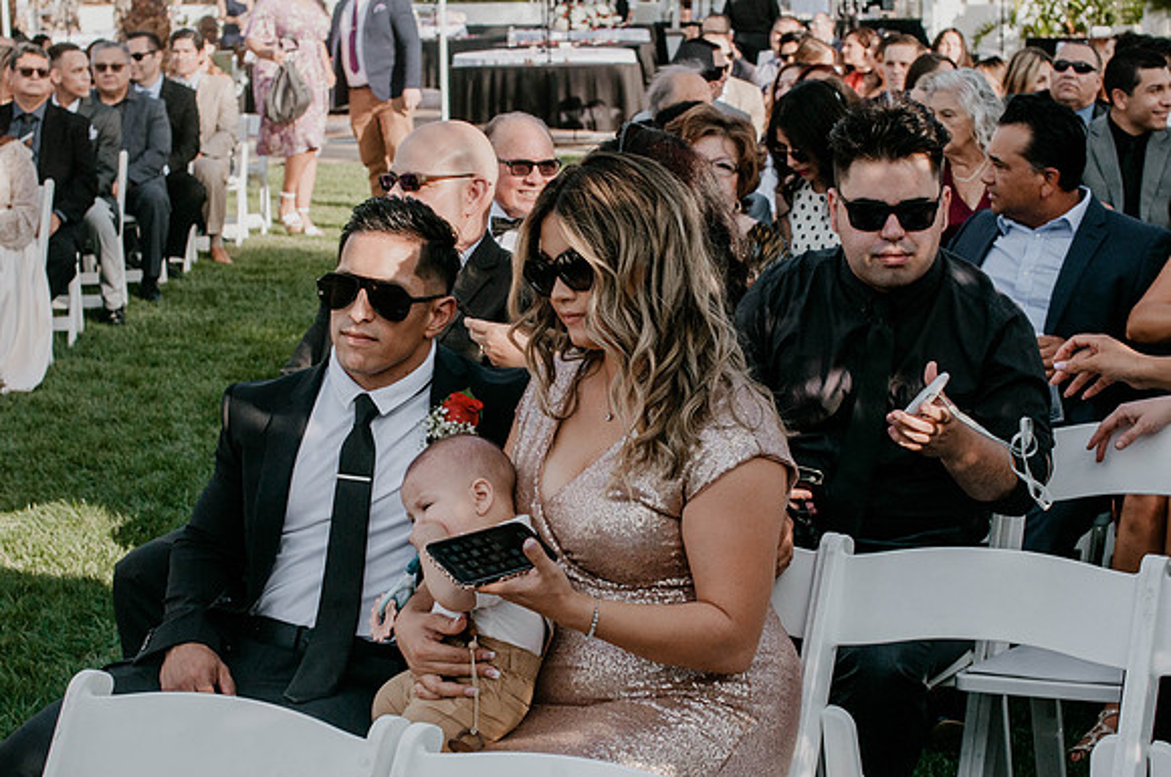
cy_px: 388
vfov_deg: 18.1
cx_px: 586
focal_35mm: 75
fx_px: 2436
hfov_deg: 27.0
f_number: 7.1
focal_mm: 50
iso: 200
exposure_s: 1/1250
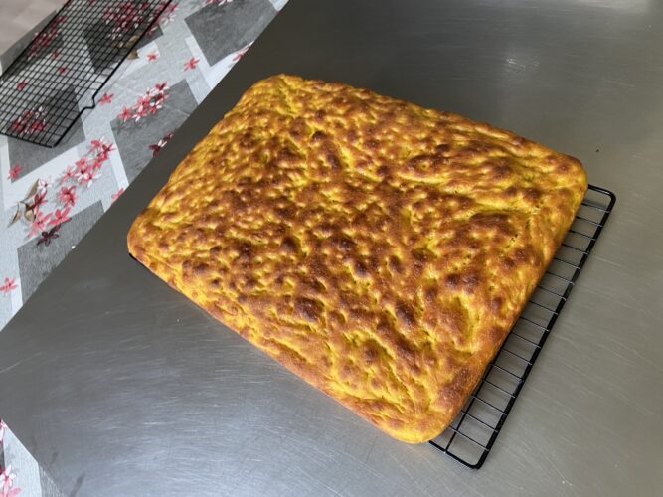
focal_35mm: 26
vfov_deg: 53.0
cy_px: 248
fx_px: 498
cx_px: 332
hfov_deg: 67.3
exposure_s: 1/60
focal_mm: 4.25
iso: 125
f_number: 1.8
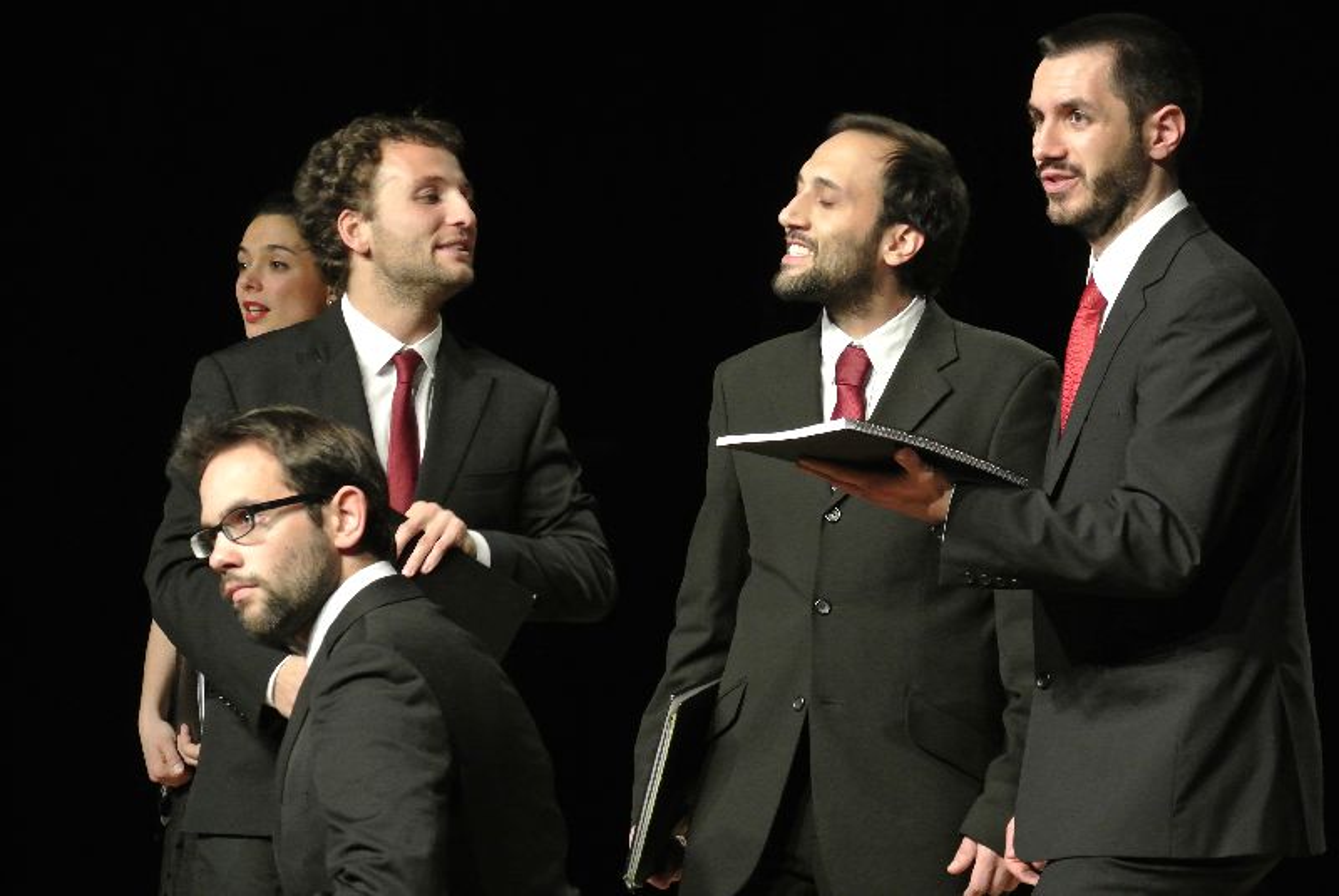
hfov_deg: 13.9
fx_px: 5510
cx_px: 670
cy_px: 448
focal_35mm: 148
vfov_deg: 9.3
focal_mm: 55.1
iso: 2000
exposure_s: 1/60
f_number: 4.2
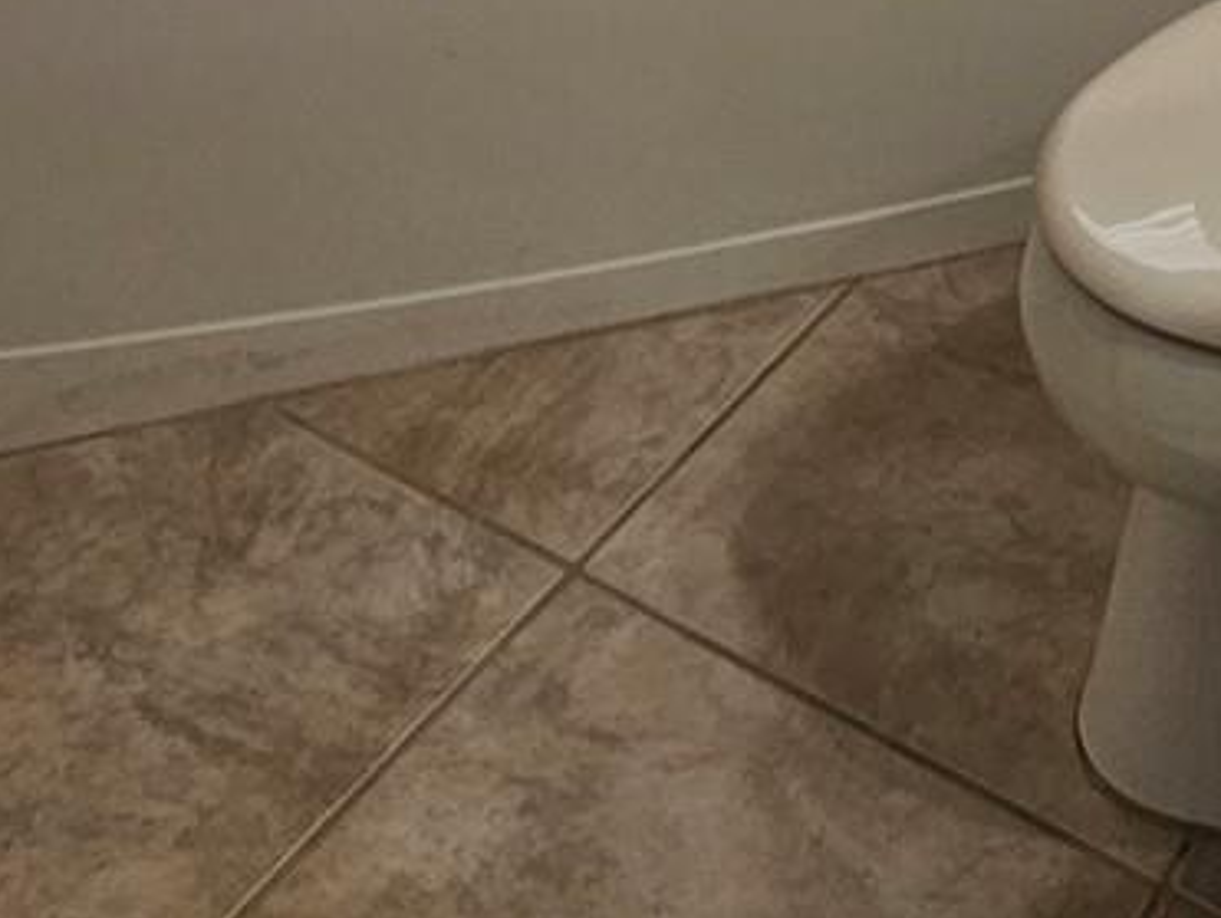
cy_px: -1017
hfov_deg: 30.1
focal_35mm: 56
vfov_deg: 17.2
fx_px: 1977
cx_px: 1405
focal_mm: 2.2
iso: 100
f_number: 2.2
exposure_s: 1/60
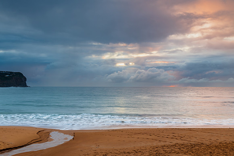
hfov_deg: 49.5
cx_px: 117
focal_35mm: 39
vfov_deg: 34.2
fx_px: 254
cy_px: 78
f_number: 9
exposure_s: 1/2
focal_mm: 38
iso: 50
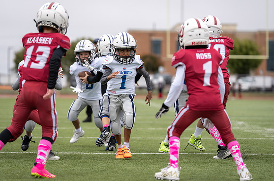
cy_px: 98
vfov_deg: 7.9
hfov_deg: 12.0
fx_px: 1302
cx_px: 138
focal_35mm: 172
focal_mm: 138
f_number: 2.8
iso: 200
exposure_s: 1/1250
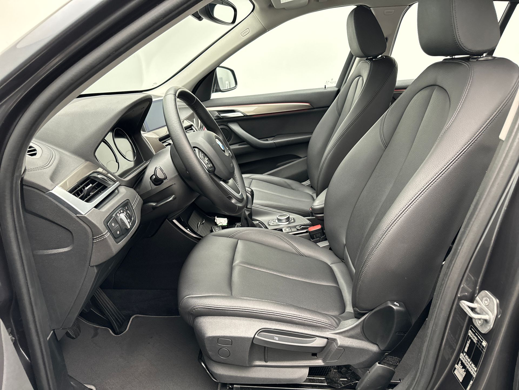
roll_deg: +0.7
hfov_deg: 71.6
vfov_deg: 56.8
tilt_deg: -18.9
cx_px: 260
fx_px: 360
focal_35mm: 24
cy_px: 195
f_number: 1.78
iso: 500
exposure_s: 1/50
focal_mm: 6.86
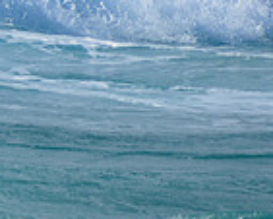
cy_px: -44
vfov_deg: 0.7
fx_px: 18726
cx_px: -203
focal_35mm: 2316
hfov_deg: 0.8
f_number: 5.6
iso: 280
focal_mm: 400
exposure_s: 1/2000
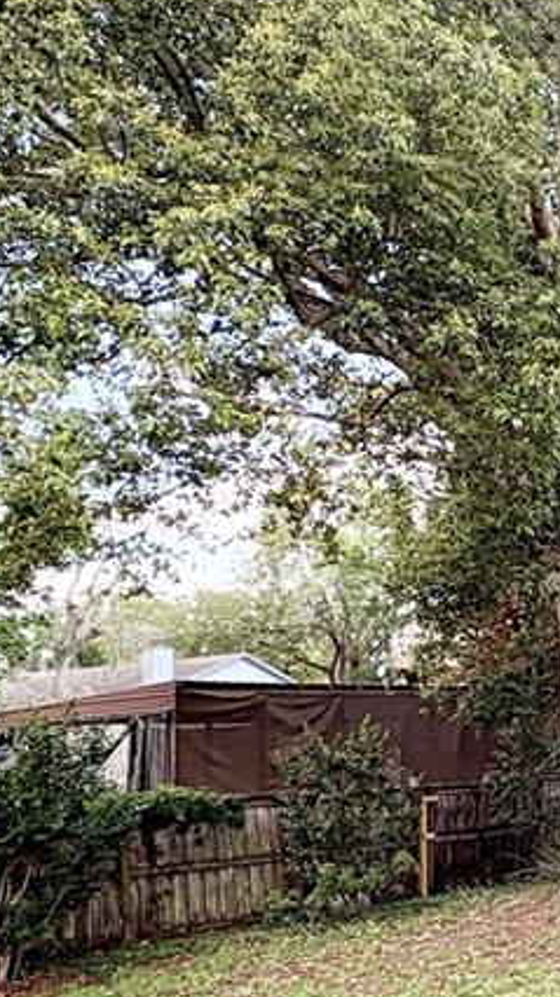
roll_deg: +3.1
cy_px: 583
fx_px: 1137
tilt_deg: +9.4
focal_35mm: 43
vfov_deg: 47.2
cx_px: 874
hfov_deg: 22.1
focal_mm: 2.22
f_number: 2.2
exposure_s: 1/421
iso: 64
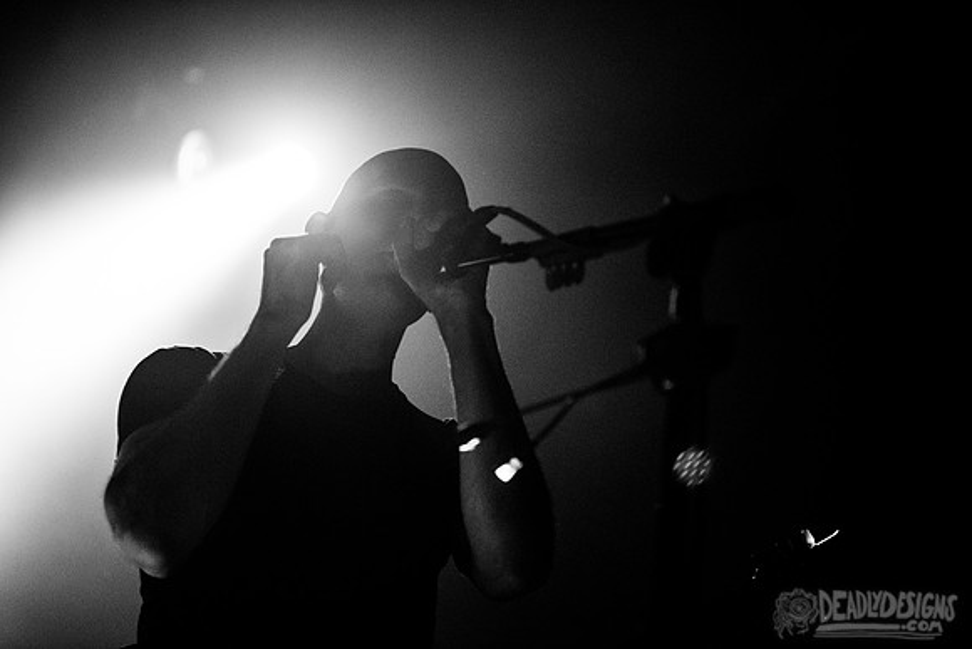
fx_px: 2160
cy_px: 324
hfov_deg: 25.4
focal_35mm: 80
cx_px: 486
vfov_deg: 17.1
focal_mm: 80
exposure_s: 1/100
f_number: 3.2
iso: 3200
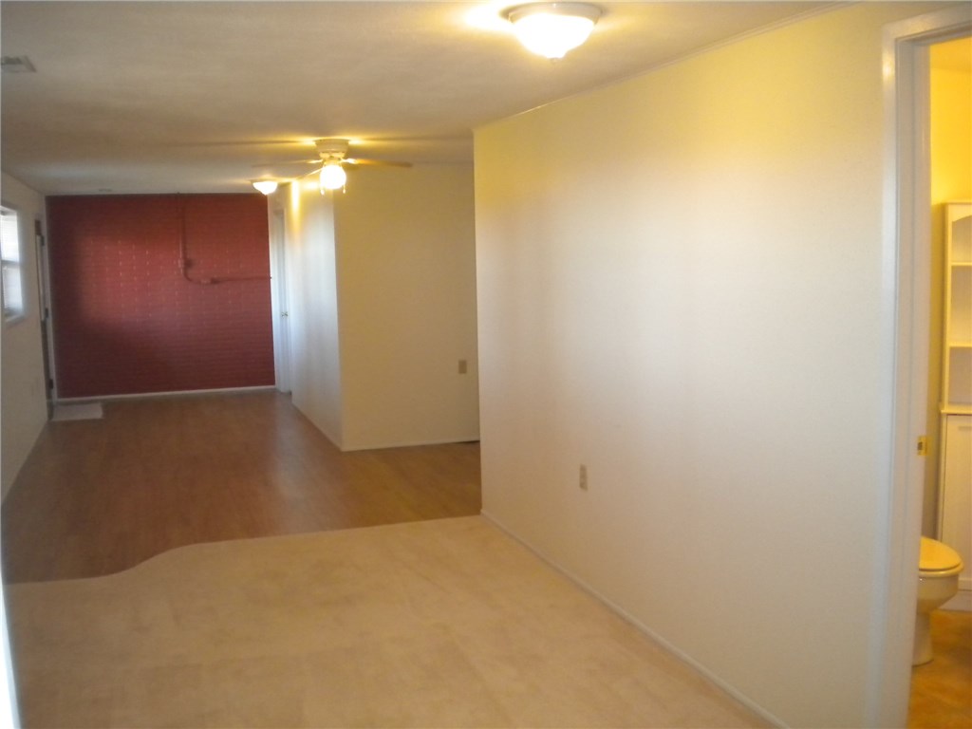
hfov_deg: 52.6
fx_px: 983
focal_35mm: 35
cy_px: 364
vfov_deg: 40.7
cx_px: 486
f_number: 3.1
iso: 400
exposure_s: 1/36.2
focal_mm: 6.3
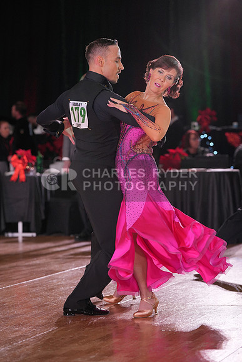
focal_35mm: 126
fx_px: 1270
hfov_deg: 10.9
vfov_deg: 16.3
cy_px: 181
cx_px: 121
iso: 1250
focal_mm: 126
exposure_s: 1/500
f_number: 4
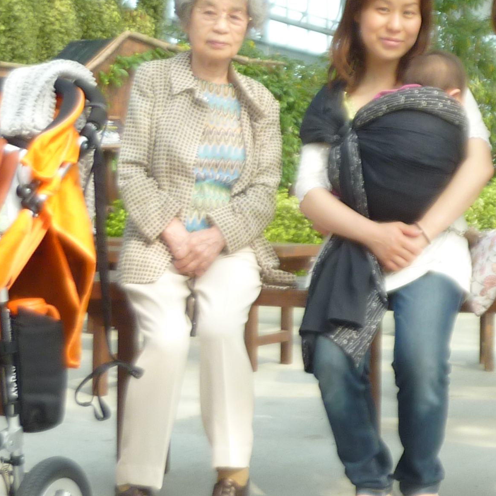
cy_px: 236
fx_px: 1216
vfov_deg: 23.1
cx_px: 379
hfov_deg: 22.8
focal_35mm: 75
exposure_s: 1/60
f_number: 3.3
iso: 80
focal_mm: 4.4
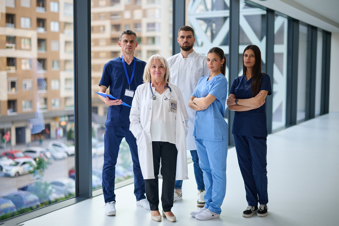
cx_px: 170
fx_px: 471
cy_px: 113
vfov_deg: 27.0
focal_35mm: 50
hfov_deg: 39.6
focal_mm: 50
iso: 100
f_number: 1.2
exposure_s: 1/400
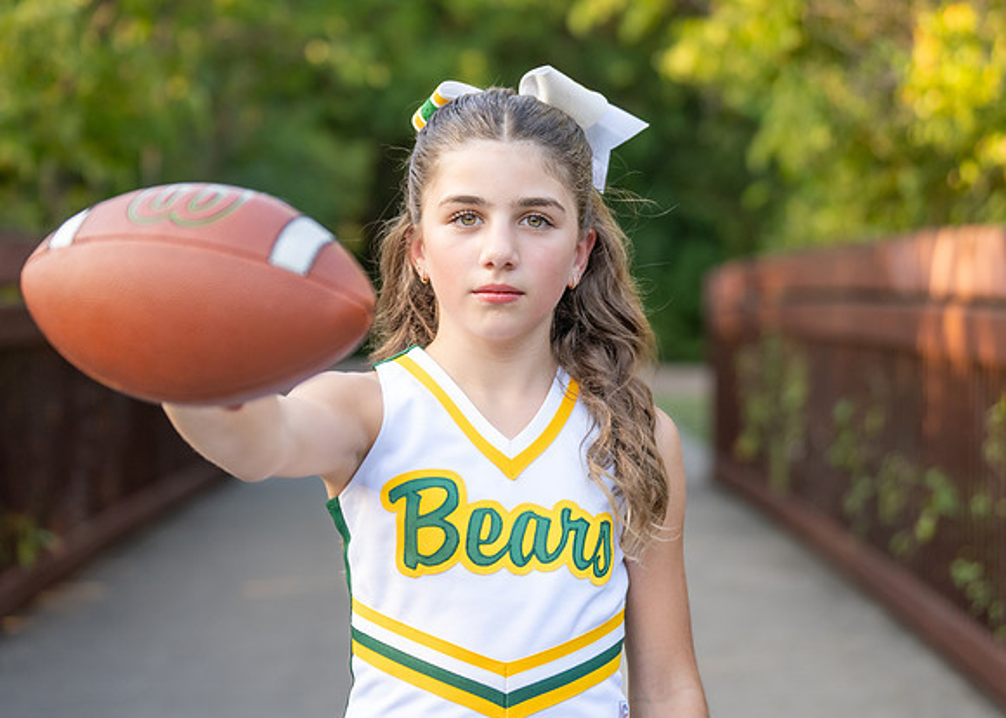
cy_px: 291
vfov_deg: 16.1
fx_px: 2530
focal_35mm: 89
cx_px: 503
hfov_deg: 22.5
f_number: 2.8
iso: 800
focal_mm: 70
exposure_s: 1/1000
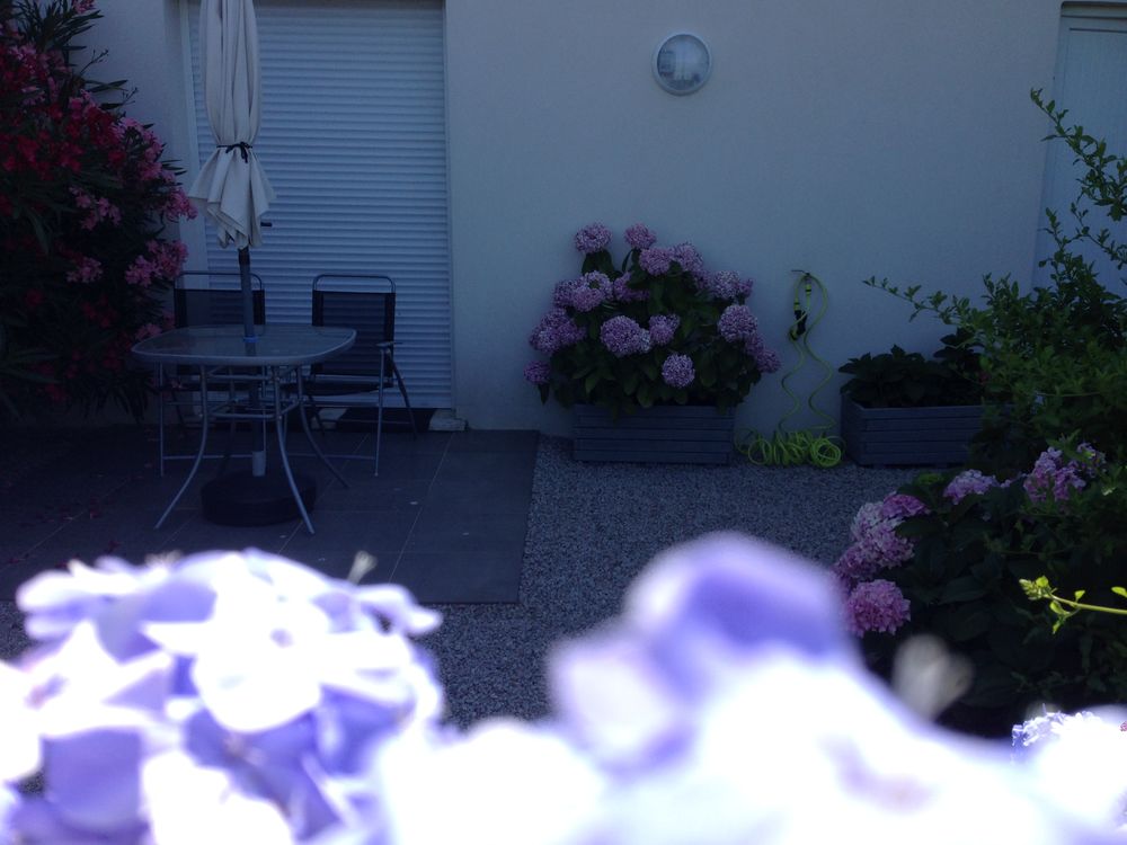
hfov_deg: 55.4
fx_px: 1074
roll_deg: +1.8
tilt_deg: -13.0
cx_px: 564
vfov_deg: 42.9
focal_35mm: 33
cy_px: 422
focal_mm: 4.12
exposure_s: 1/889
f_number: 2.4
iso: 50
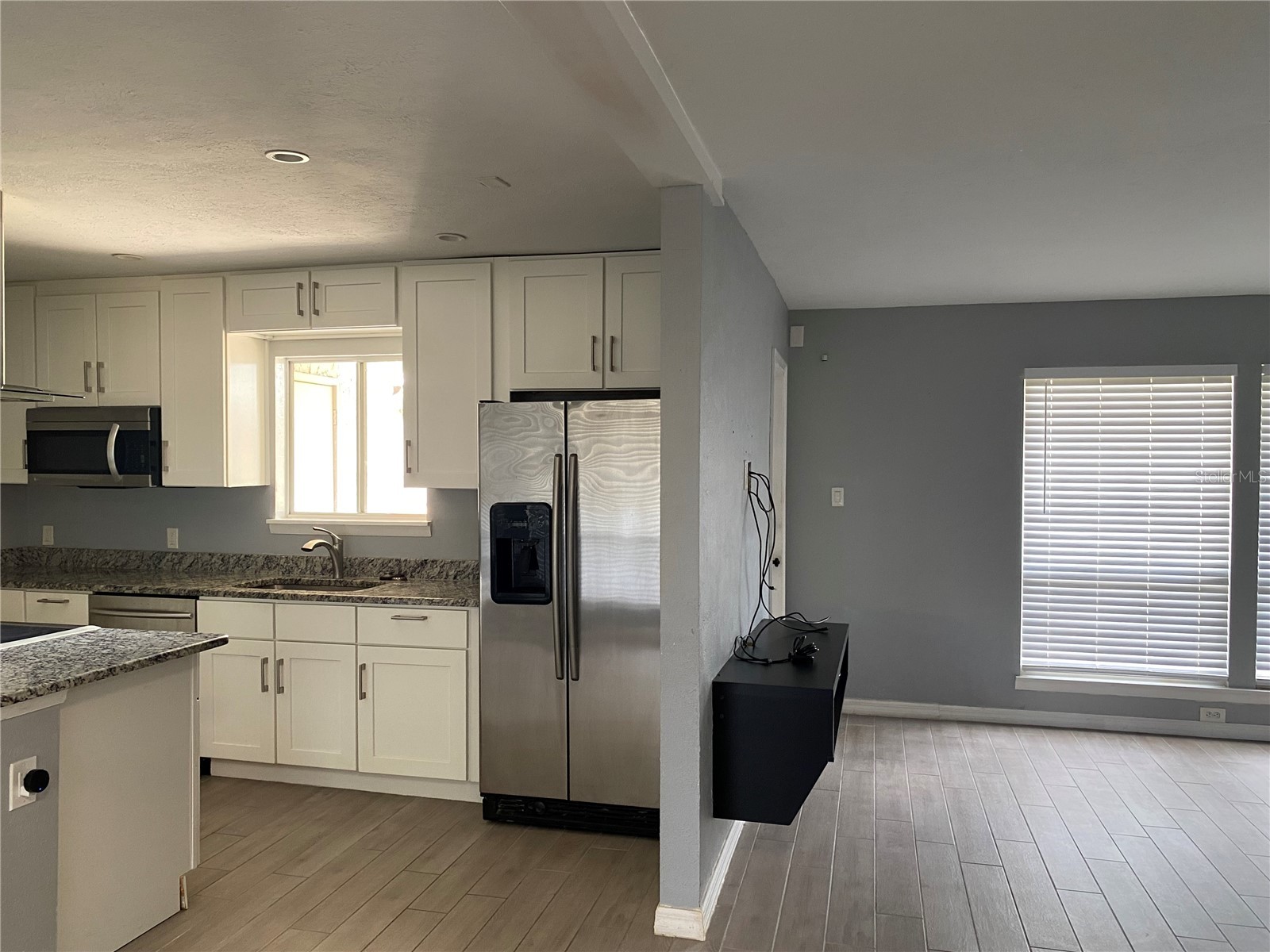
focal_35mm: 26
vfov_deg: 53.1
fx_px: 954
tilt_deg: -2.1
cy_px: 476
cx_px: 635
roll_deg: -1.0
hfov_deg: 67.3
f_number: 1.8
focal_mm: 4.25
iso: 200
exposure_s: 1/60
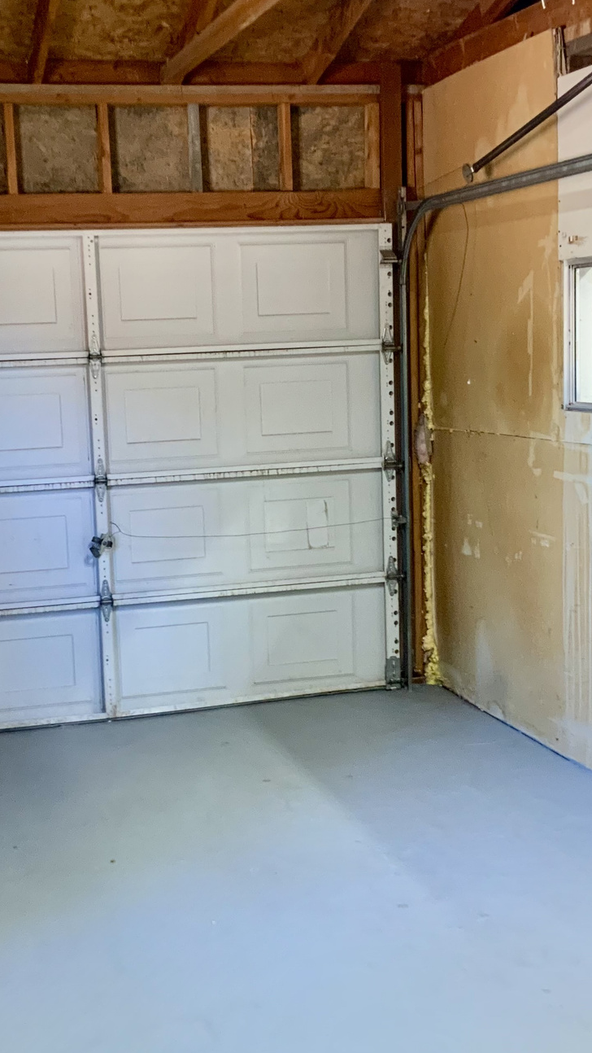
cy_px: 517
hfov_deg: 23.9
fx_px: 1395
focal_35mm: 50
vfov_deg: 41.3
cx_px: 250
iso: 160
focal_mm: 3
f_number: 1.8
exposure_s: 1/60
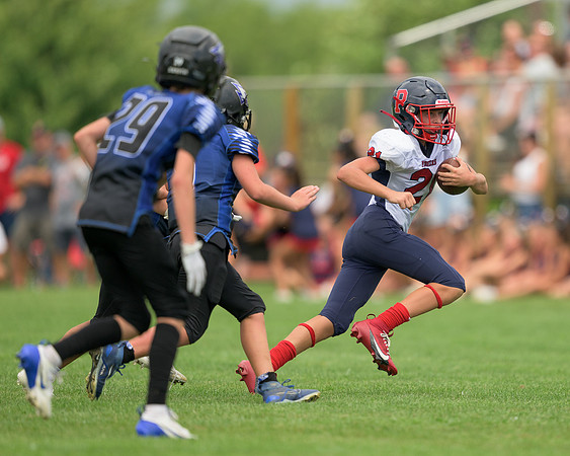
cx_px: 415
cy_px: 237
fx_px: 9576
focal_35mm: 568
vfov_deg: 2.7
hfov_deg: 3.4
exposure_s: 1/2500
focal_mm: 400
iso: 200
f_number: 2.8
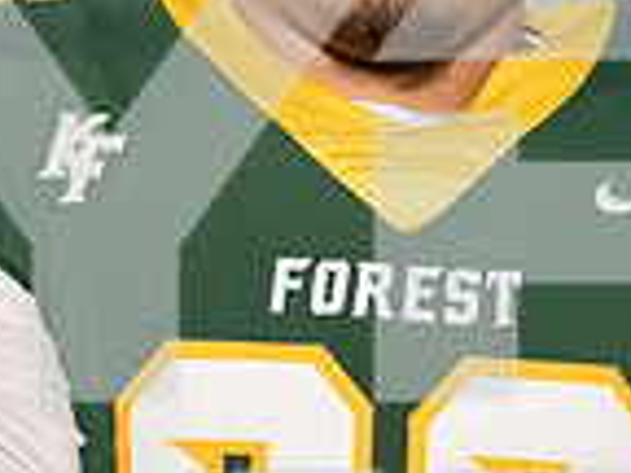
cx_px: 289
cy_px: 173
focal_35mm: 166
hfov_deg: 11.9
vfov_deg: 8.9
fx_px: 3026
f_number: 11
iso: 100
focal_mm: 43
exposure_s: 1/250
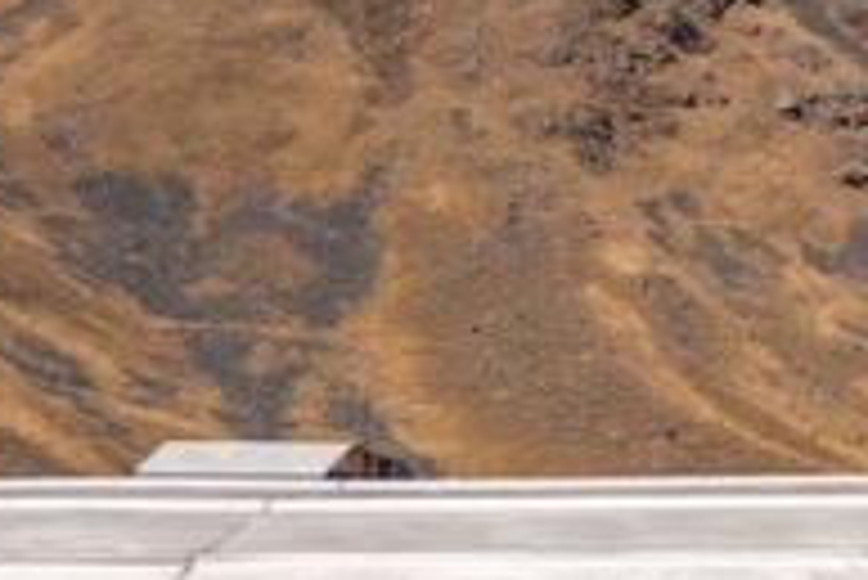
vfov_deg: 7.7
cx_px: 2141
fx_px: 4295
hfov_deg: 10.0
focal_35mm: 178
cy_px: 719
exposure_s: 1/1600
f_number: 2.8
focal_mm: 31
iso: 100
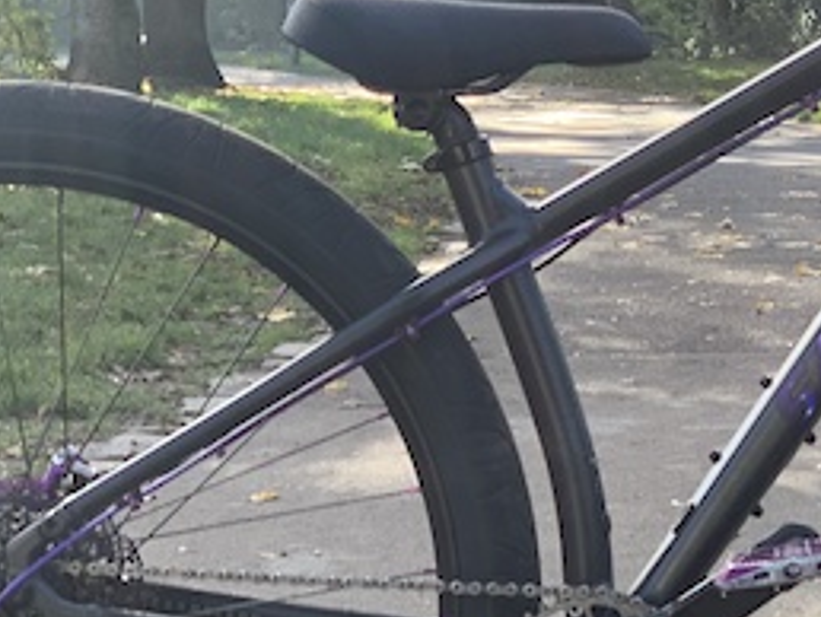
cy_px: 385
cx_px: 846
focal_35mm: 161
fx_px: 3822
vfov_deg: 9.2
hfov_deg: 12.1
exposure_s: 1/122
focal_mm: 6
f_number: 2.4
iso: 25
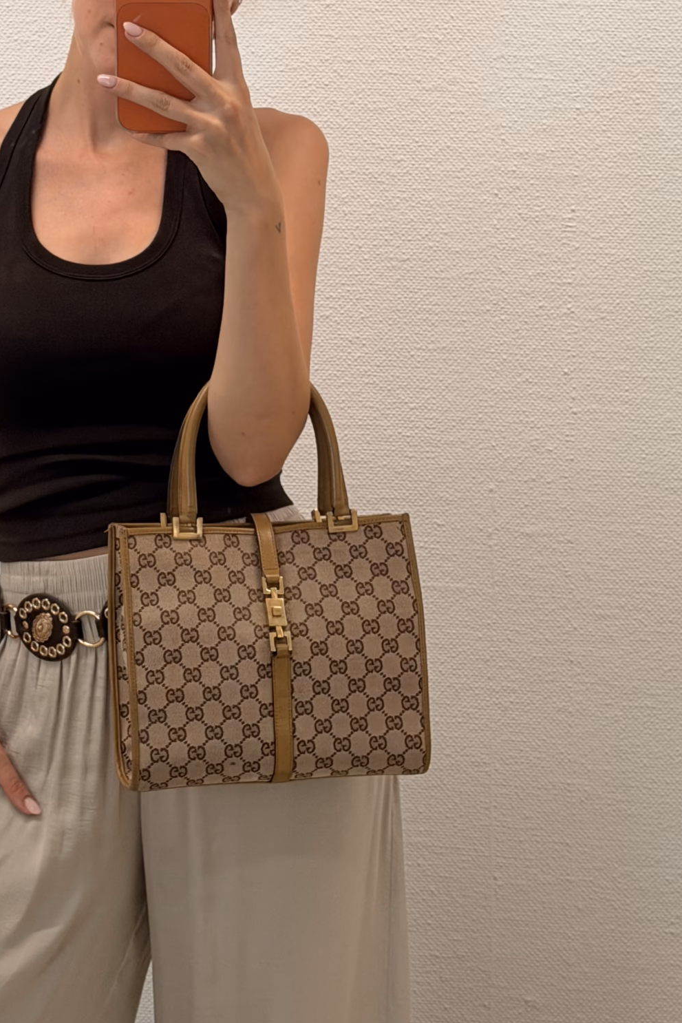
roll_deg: -0.2
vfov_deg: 23.5
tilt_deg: -12.4
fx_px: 2443
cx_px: 65
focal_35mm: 86
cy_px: 352
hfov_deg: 15.7
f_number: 1.78
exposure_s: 1/50
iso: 50
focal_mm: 6.76
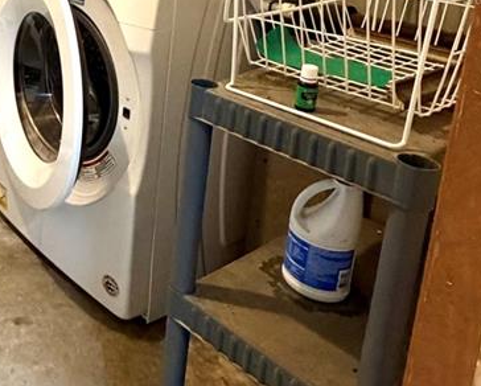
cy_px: -4
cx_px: -38
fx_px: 641
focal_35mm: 45
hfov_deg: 35.6
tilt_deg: -10.7
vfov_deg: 30.9
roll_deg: -0.7
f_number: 2.2
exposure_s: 1/60
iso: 640
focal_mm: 2.22
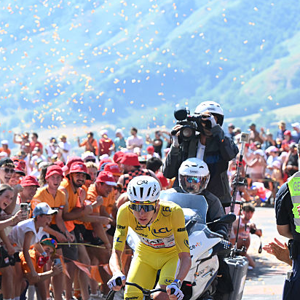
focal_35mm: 184
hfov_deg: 9.5
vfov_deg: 9.5
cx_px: 160
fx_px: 1804
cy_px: 246
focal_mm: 87
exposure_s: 1/1000
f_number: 4.5
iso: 400
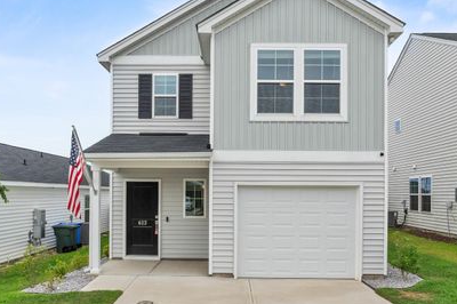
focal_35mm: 21
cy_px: 134
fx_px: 262
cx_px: 256
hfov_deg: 81.9
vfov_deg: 60.1
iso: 200
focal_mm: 11
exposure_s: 1/1000
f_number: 6.3
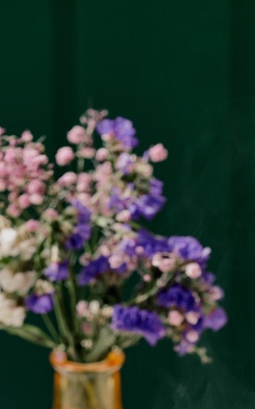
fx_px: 6071
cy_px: 573
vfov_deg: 3.8
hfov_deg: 2.4
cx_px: 178
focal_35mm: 545
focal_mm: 175
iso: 250
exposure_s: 1/160
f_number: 5
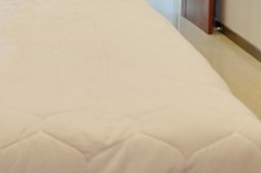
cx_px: 75
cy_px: -46
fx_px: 514
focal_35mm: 71
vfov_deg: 18.0
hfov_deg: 28.2
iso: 200
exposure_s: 1/5
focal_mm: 16
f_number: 3.5
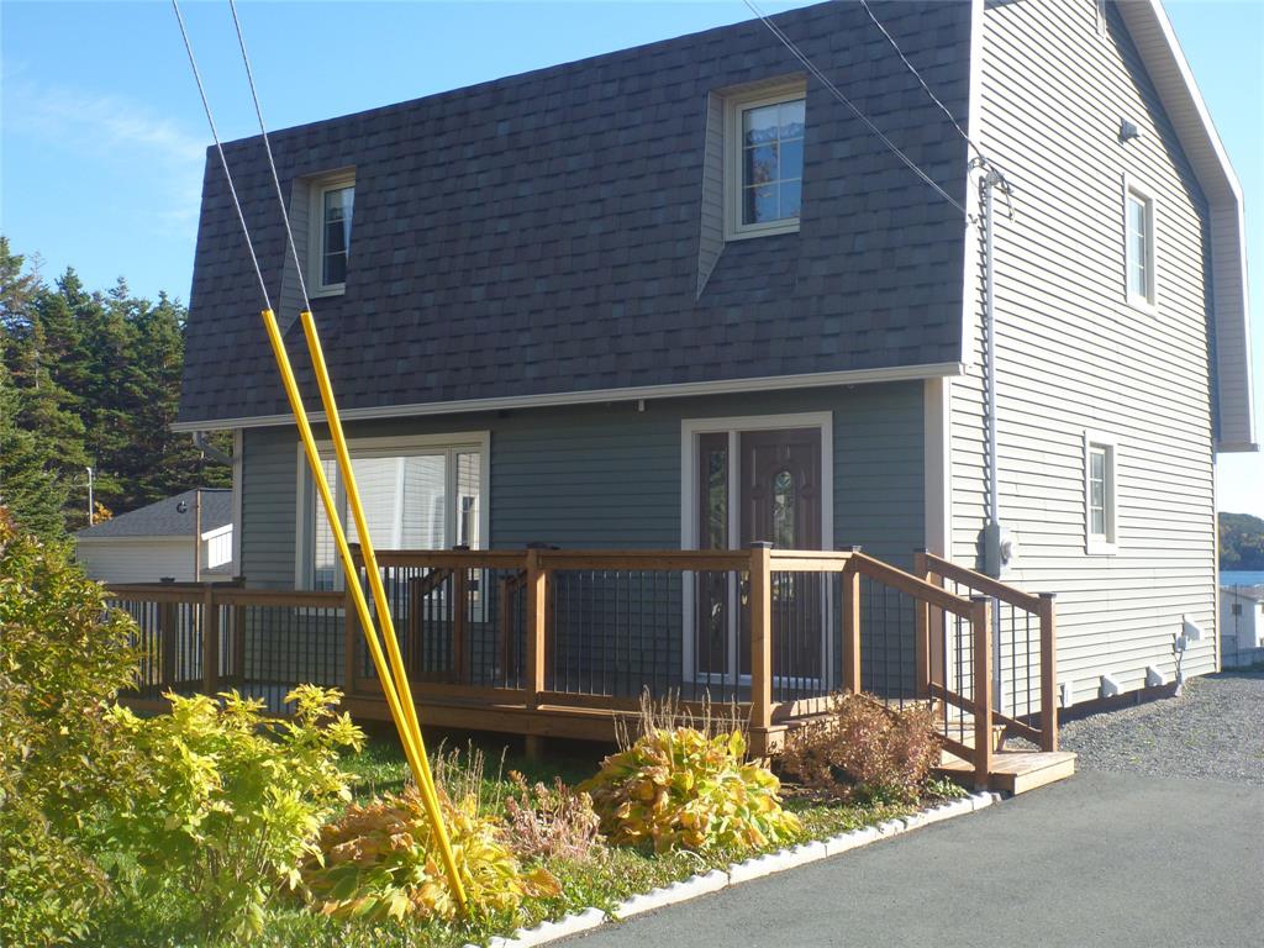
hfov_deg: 45.8
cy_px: 474
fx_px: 1497
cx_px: 632
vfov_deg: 35.1
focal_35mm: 41
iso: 100
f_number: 4.2
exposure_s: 1/250
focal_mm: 7.4
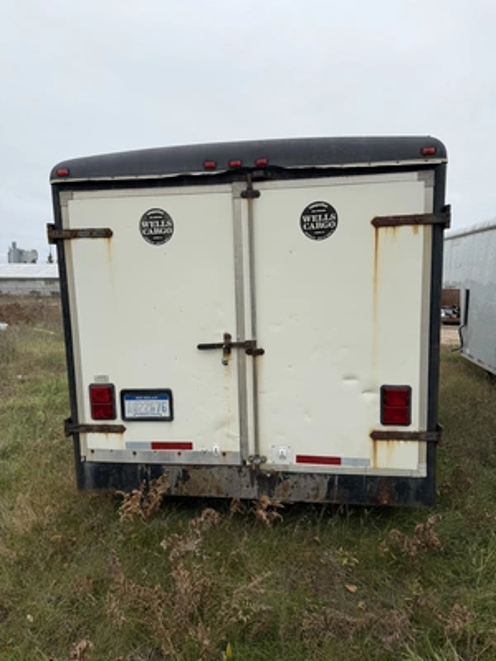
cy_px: 330
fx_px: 459
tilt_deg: -5.6
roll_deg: -1.4
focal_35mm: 24
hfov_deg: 56.8
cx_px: 248
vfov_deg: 71.6
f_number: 1.78
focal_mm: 6.76
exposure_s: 1/2370
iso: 80
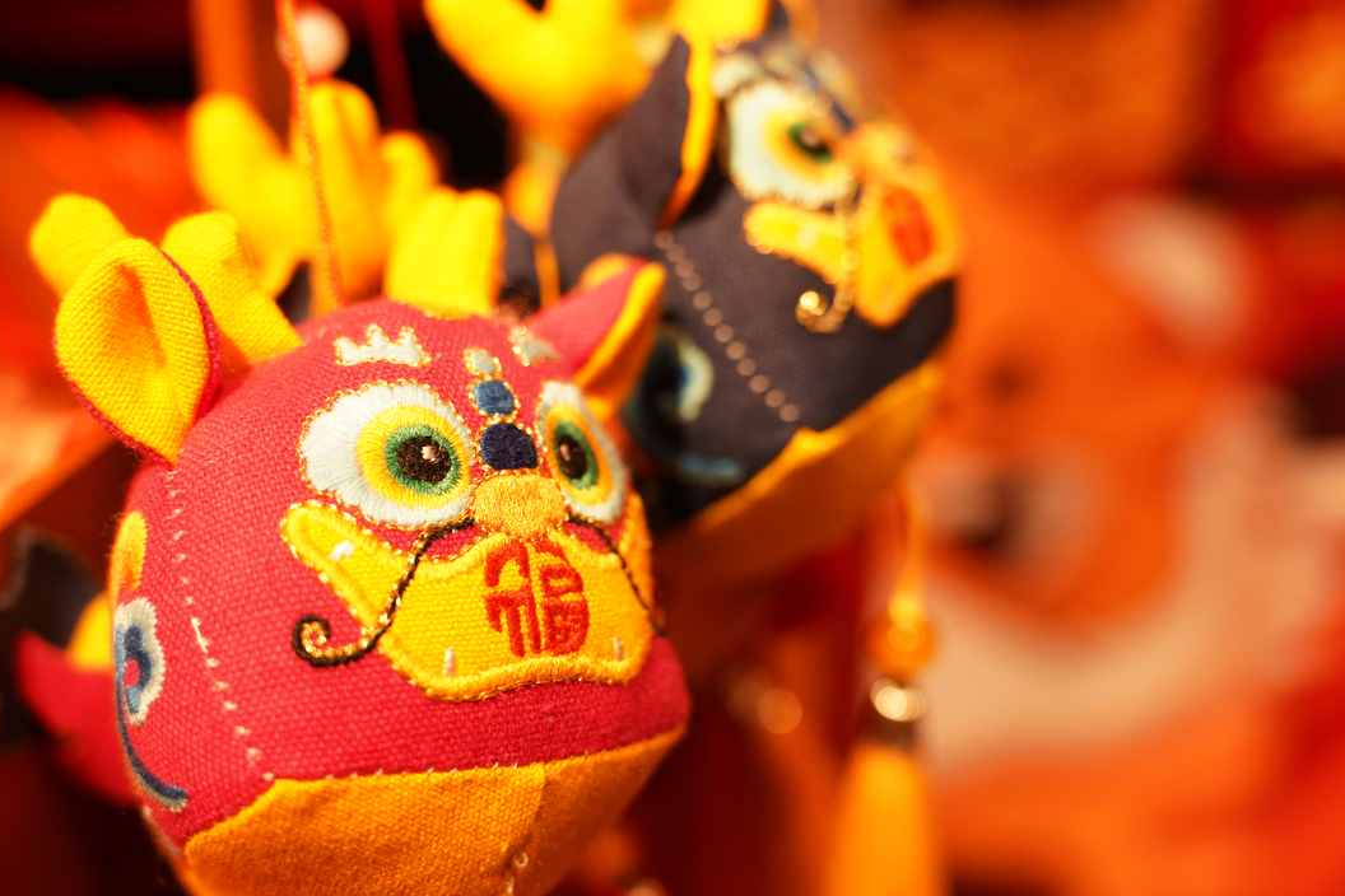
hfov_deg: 39.6
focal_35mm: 50
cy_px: 468
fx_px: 1868
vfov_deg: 27.0
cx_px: 611
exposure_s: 1/80
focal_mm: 44
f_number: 4
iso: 1600
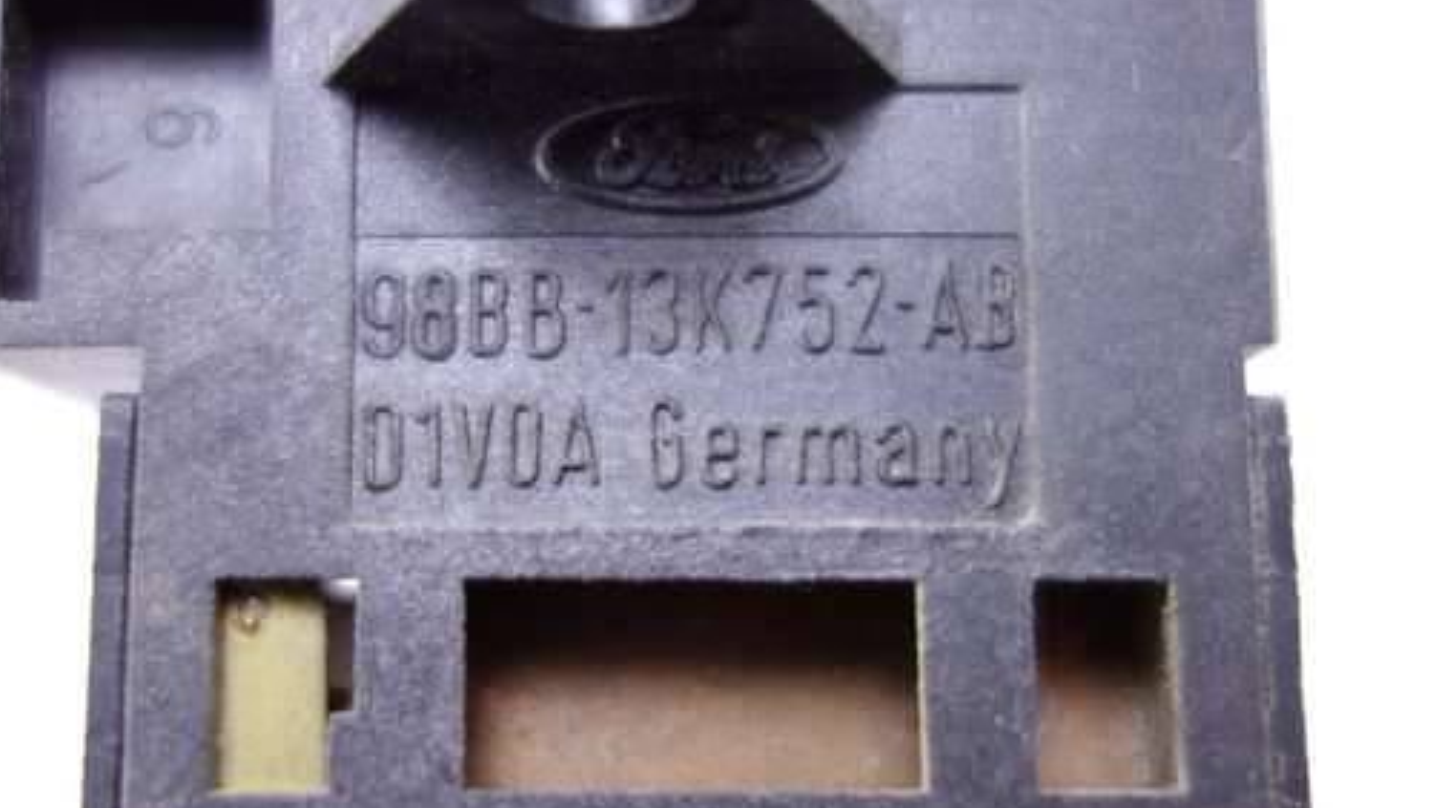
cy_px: 394
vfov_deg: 24.9
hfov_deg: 42.8
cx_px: 611
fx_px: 1828
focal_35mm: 48
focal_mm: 10.4
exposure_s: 1/50
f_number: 1.8
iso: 125
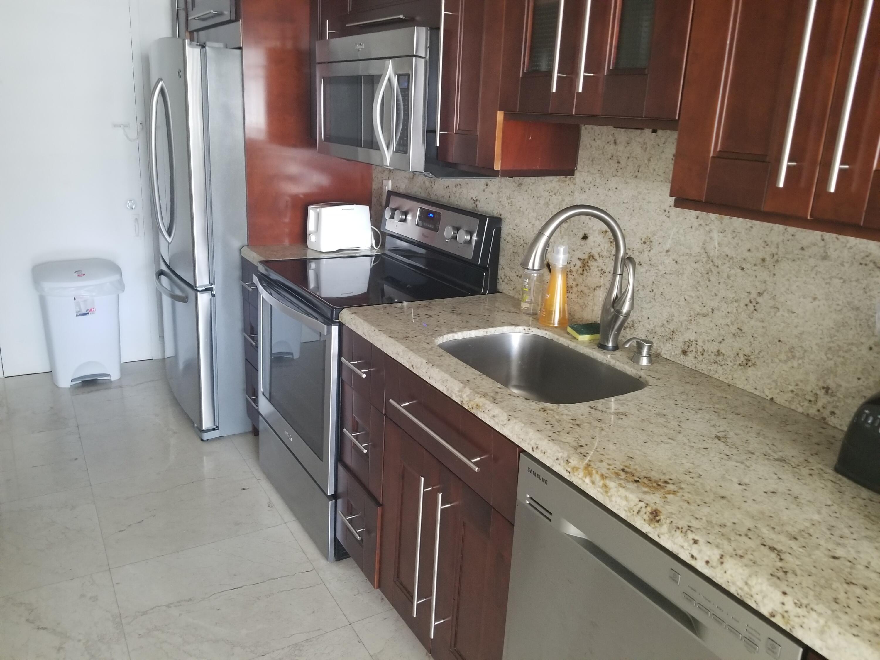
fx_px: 661
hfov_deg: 67.3
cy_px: 330
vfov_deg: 53.1
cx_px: 440
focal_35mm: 26
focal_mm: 4.25
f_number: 1.7
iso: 200
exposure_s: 1/26
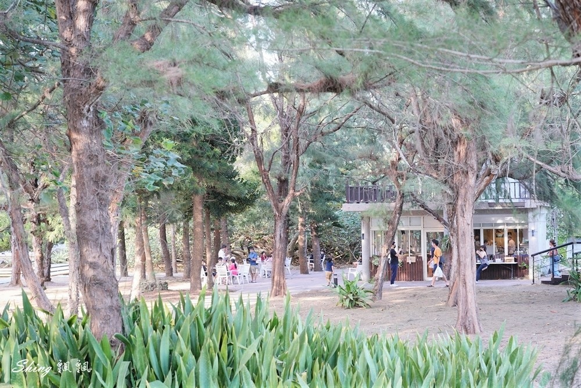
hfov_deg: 29.7
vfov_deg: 20.0
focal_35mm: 68
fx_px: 1098
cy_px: 194
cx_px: 290
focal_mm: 68
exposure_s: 1/80
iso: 500
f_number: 5.6
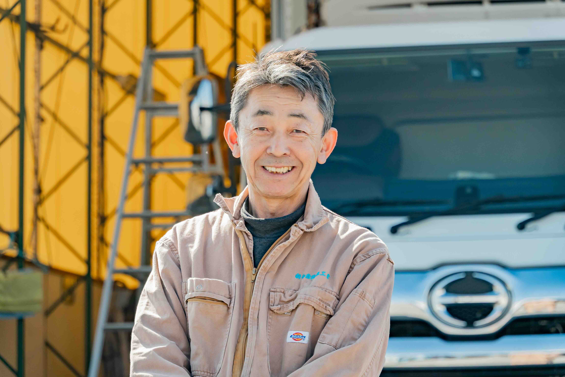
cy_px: 188
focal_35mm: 150
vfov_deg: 9.1
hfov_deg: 13.7
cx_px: 282
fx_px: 2354
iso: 320
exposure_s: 1/250
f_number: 5.6
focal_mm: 100
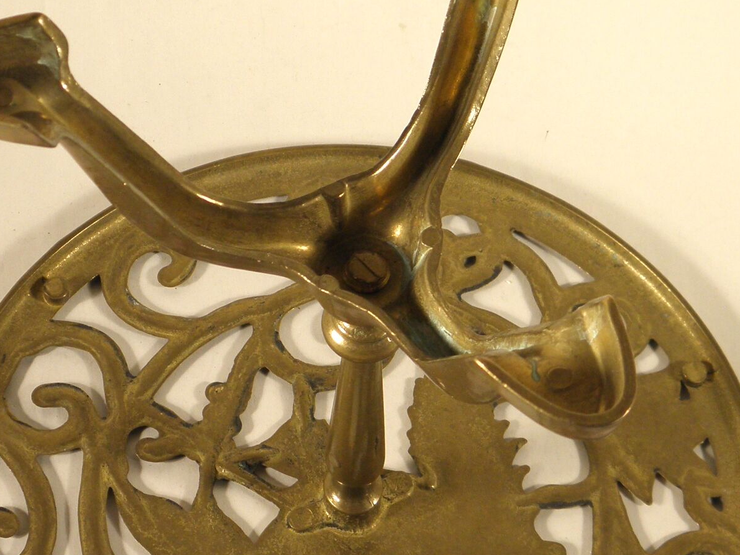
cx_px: 362
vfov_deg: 14.6
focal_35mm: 101
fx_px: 2159
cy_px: 355
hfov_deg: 19.4
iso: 100
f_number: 3.9
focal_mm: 8.6
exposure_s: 1/50
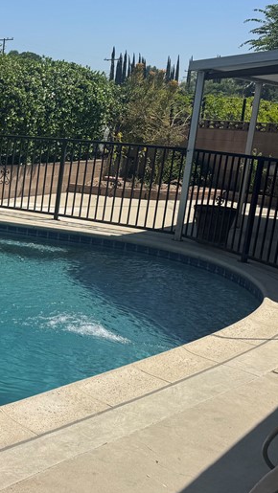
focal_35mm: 52
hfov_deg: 20.8
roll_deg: -3.4
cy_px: 258
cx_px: -93
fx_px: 681
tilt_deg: -13.8
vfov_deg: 39.8
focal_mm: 6.76
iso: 80
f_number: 1.78
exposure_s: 1/7092
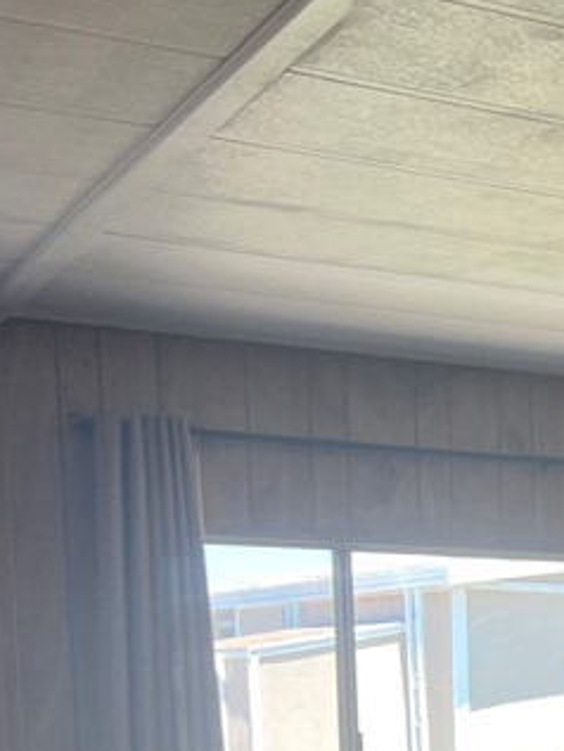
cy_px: 936
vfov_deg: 21.4
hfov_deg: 16.3
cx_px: 813
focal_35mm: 84
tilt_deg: -5.9
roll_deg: +0.1
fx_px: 1824
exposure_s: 1/161
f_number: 1.5
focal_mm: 5.7
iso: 50
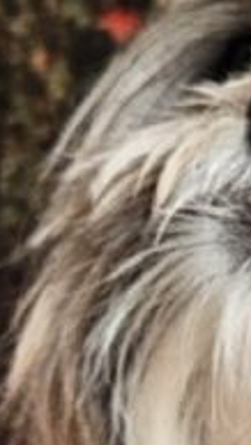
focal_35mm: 133
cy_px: 401
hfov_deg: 8.4
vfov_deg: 15.9
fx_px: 1569
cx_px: 580
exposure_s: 1/207
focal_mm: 5.4
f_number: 1.8
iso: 125
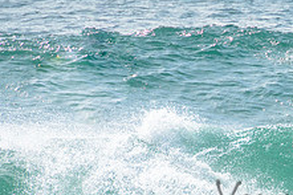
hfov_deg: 1.6
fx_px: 10475
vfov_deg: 1.1
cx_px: 399
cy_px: 163
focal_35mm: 1288
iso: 200
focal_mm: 400
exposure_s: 1/1600
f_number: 8
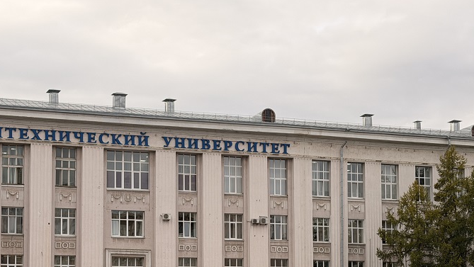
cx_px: 208
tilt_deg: +5.0
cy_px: 230
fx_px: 1006
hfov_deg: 26.5
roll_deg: +0.4
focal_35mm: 80
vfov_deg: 15.0
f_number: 1.78
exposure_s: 1/2865
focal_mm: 6.76
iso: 64
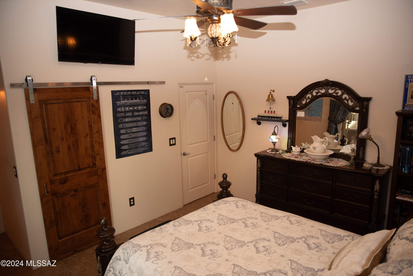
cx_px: 206
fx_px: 275
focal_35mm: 24
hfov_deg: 73.7
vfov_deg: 53.2
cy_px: 138
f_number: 2.8
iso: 1000
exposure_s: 1/200
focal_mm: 24
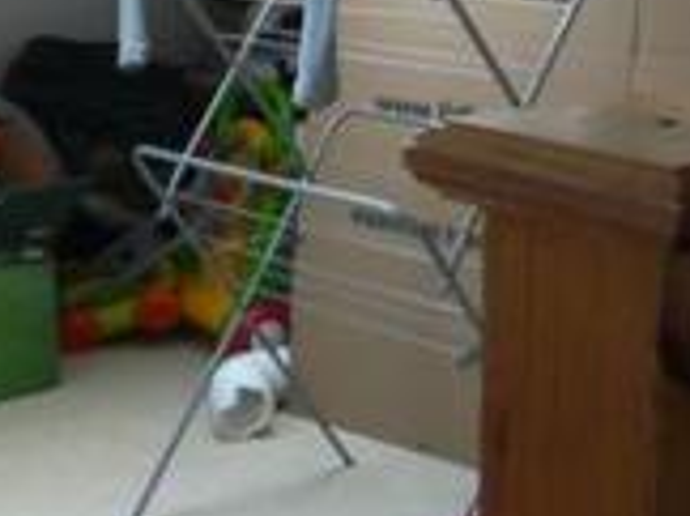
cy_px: -23
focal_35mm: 101
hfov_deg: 19.4
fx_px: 2010
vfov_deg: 14.3
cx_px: 194
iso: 200
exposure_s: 1/30
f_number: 2.8
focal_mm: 4.6
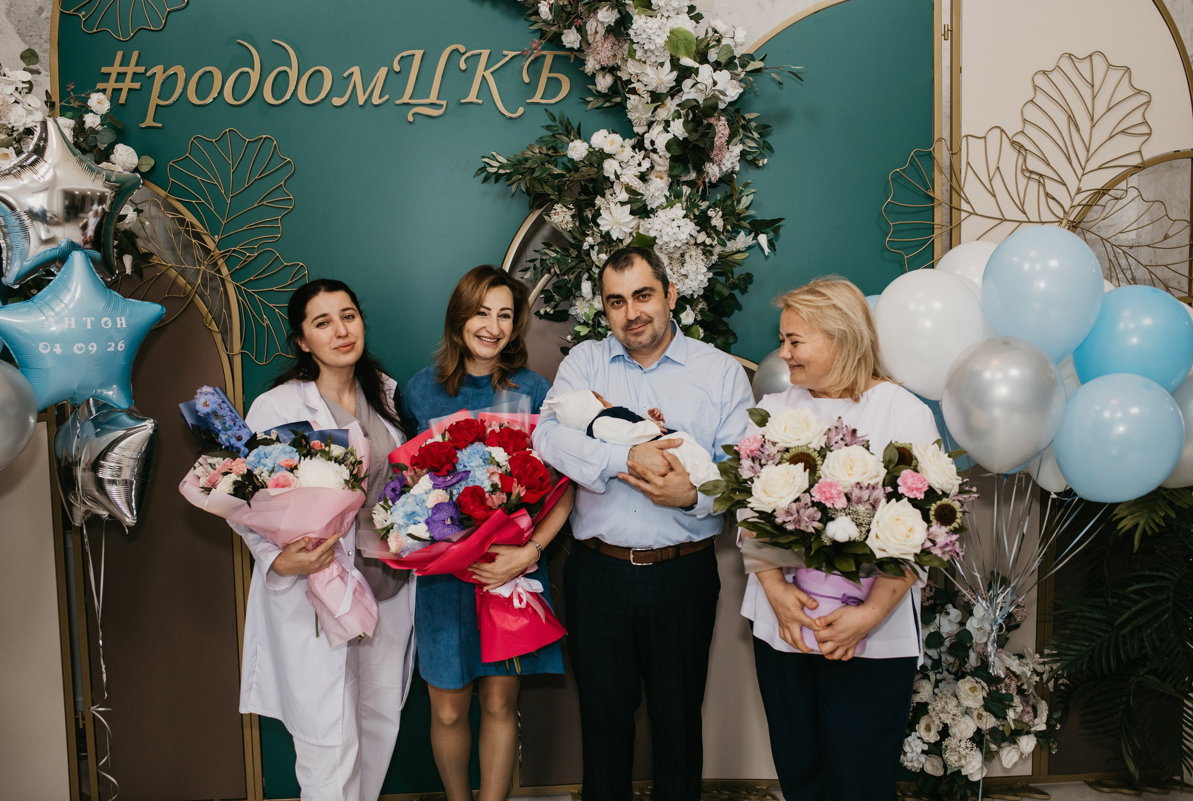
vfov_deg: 37.8
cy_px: 400
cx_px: 601
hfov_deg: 54.1
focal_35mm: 35
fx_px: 1168
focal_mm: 35
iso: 400
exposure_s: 1/160
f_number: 4
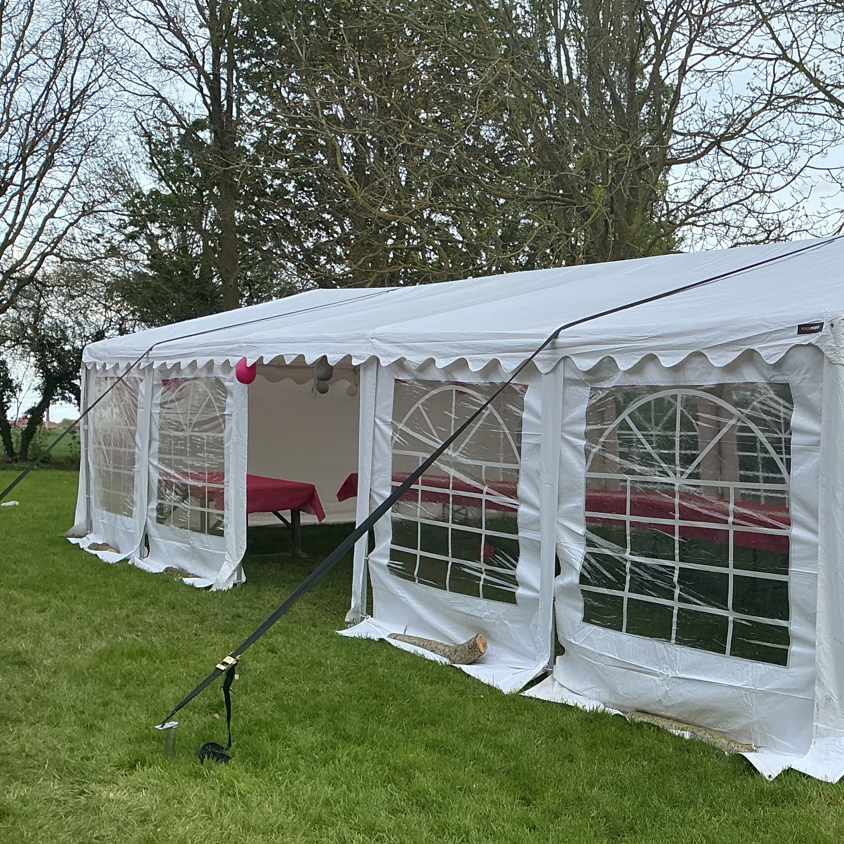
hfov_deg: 36.8
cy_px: 540
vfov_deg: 38.0
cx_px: 692
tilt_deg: -4.0
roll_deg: -1.0
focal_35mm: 44
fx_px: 1214
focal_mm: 3
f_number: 1.8
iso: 25
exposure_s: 1/674
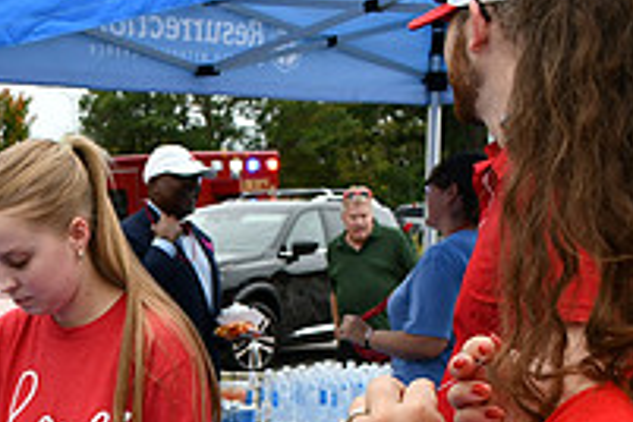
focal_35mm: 78
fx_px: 1371
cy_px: 509
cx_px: -35
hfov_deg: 24.5
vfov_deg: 16.7
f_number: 5.6
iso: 360
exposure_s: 1/250
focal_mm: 18
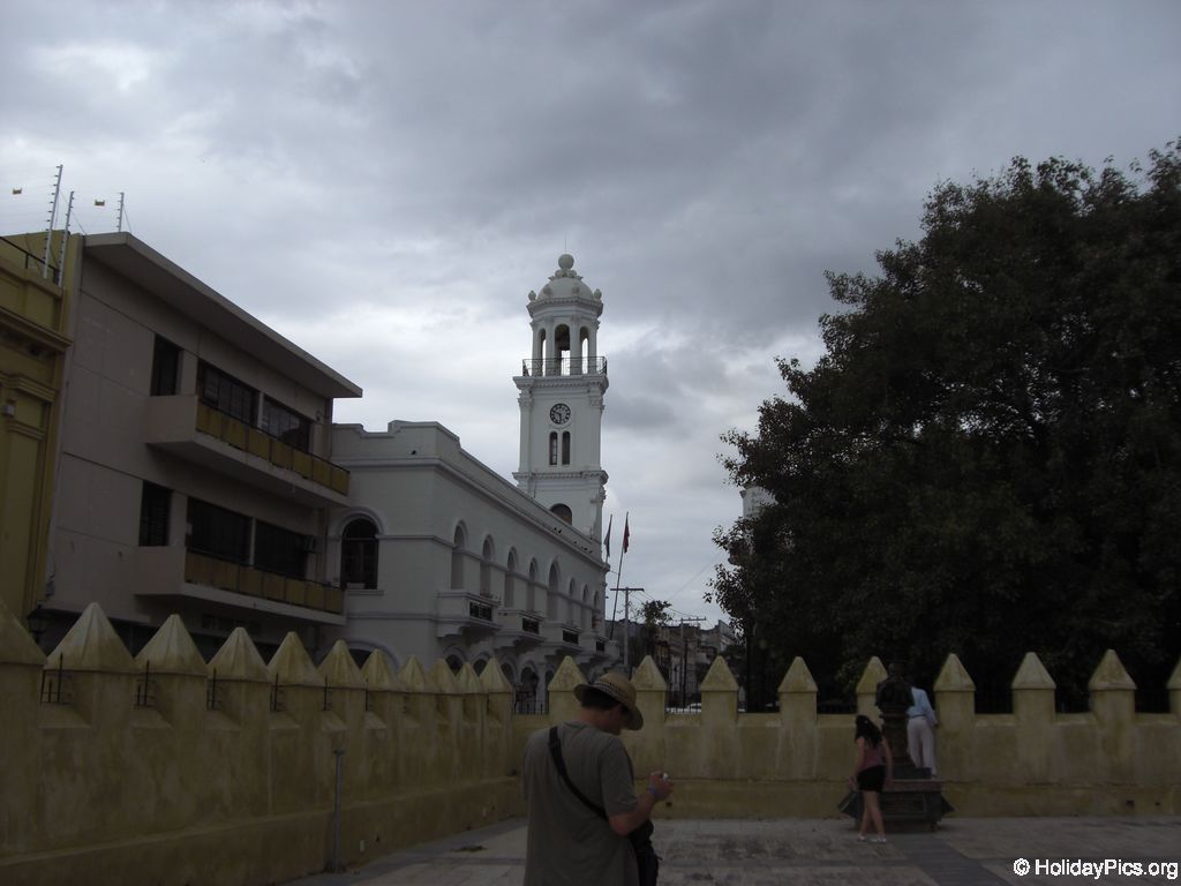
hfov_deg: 49.0
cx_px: 590
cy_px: 443
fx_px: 1296
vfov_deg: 37.7
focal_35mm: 38
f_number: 8
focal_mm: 6.2
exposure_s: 1/200
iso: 64
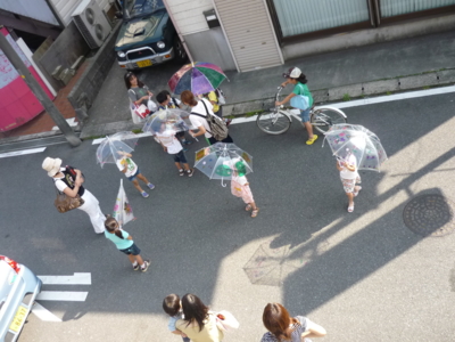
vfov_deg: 42.9
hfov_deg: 55.4
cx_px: 228
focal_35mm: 33
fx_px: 434
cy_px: 171
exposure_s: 1/500
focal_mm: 5.5
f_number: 2.8
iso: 200
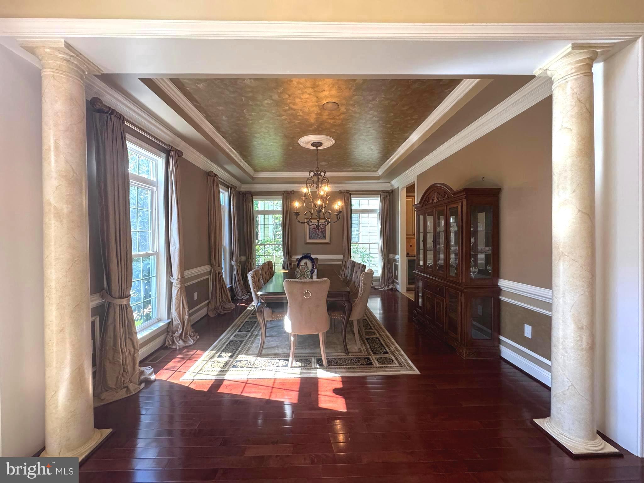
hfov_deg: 102.1
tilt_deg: -1.3
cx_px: 322
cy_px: 242
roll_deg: +1.0
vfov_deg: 85.7
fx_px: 260
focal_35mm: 14
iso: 320
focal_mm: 2.22
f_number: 2.2
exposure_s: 1/120
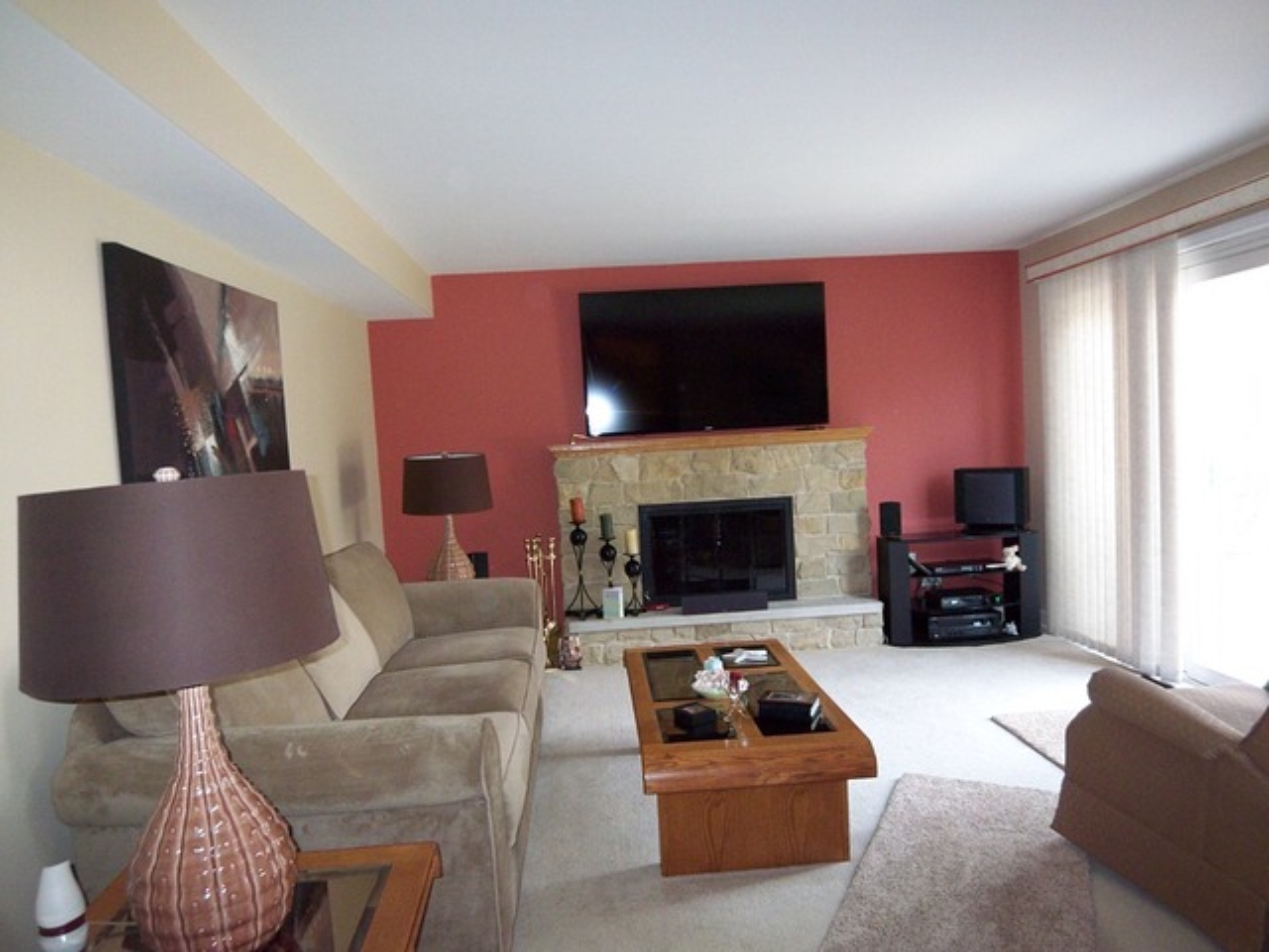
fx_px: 843
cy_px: 476
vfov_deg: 58.9
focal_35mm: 23
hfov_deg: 73.9
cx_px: 634
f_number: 2.8
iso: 160
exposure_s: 1/30
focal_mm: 3.8
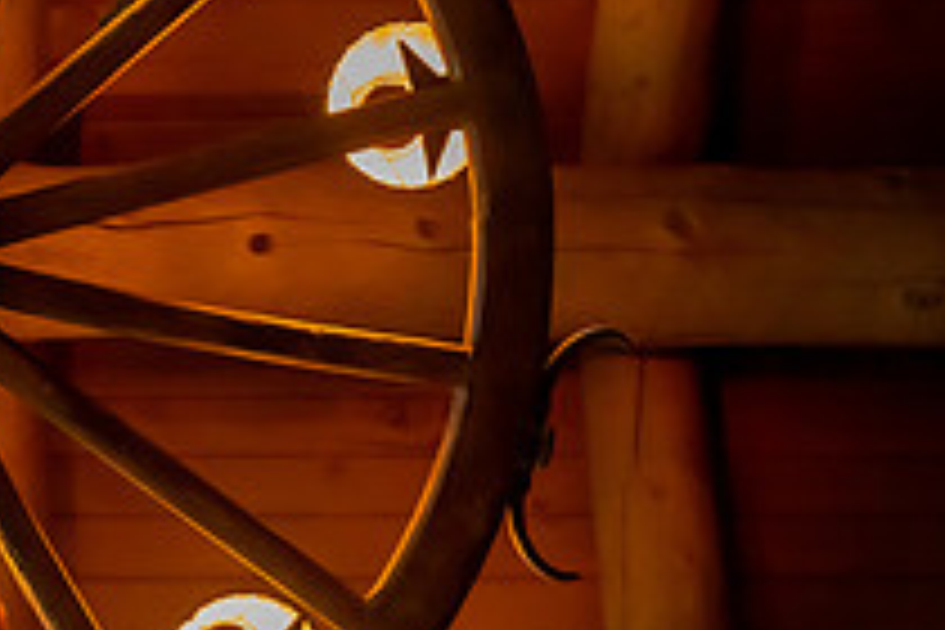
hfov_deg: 21.0
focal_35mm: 94
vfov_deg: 14.5
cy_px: 268
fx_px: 2467
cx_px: 18
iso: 4000
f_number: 3.2
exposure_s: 1/100
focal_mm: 34
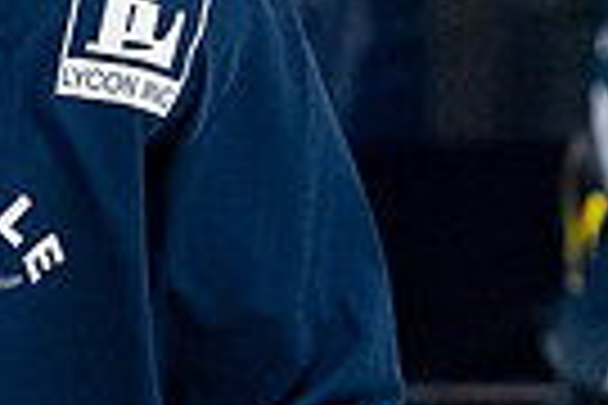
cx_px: -294
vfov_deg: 0.8
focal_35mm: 1724
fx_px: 29114
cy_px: -231
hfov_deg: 1.2
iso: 2500
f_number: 3.5
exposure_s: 1/800
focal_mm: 200
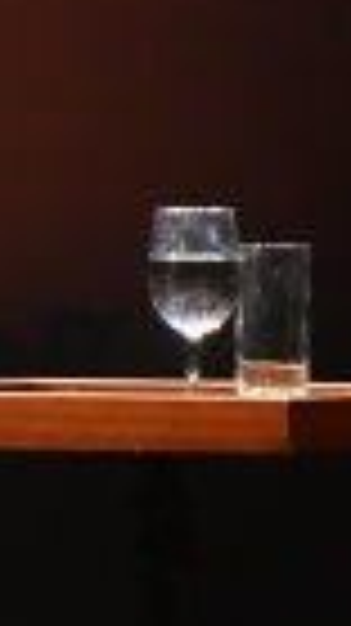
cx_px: -747
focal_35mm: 1290
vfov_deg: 1.7
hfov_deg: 0.9
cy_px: 437
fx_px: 21383
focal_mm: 190
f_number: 2.8
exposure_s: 1/125
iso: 1600
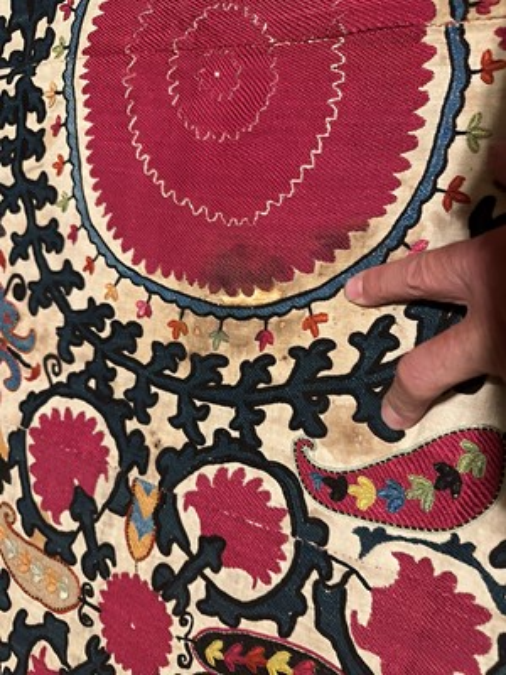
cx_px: 253
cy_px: 338
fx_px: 468
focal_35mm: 24
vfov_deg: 71.6
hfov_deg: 56.8
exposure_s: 1/33
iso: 640
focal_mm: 6.86
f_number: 1.78
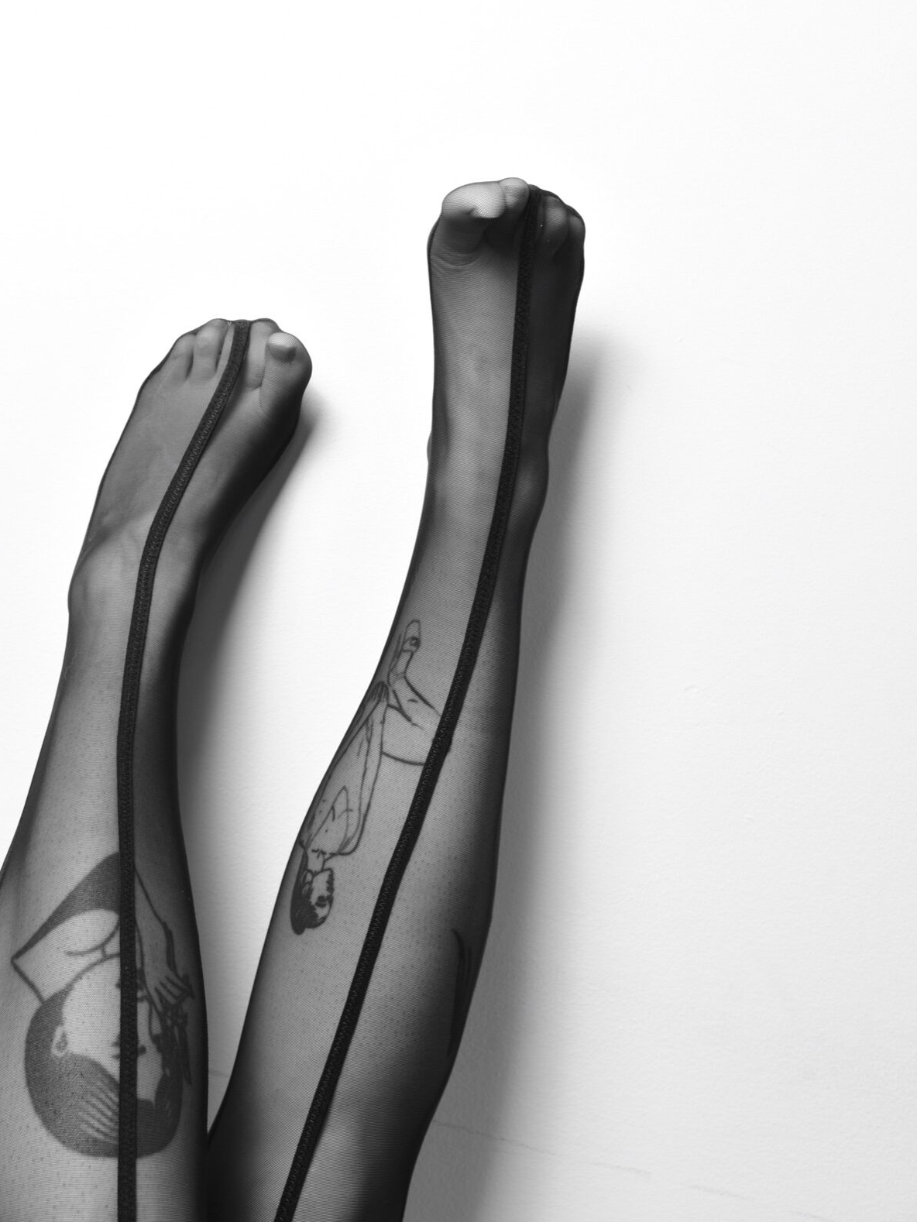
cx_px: 457
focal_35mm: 68
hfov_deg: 21.6
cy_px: 546
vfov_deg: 28.5
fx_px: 2401
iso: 320
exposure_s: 1/125
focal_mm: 62
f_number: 6.7
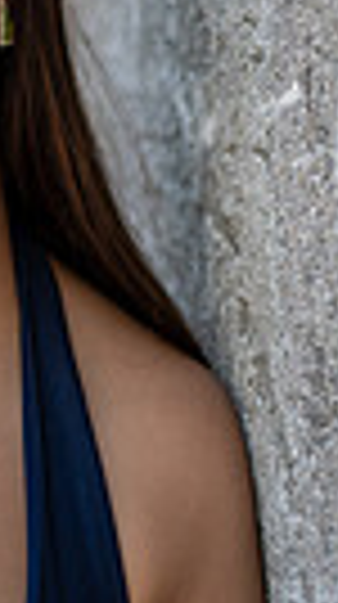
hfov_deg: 6.7
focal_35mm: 176
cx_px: -216
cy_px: 122
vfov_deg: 12.2
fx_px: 2815
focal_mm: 50
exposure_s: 1/2500
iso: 200
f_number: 1.6
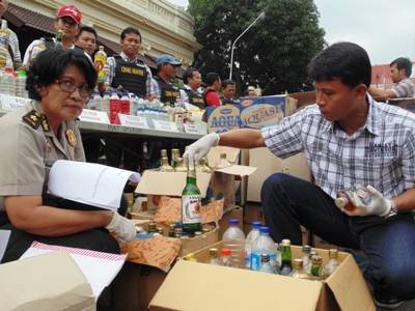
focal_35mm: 34
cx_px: 208
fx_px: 408
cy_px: 156
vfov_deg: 41.8
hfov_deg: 54.0
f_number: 3.4
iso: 80
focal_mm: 6.2
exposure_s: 1/250
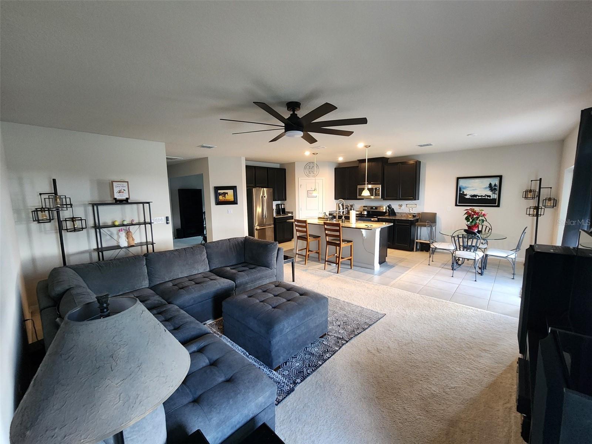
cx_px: 296
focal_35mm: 13
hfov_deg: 106.2
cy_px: 222
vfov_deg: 89.9
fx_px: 222
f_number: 2.2
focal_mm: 2.2
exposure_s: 1/40
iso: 400
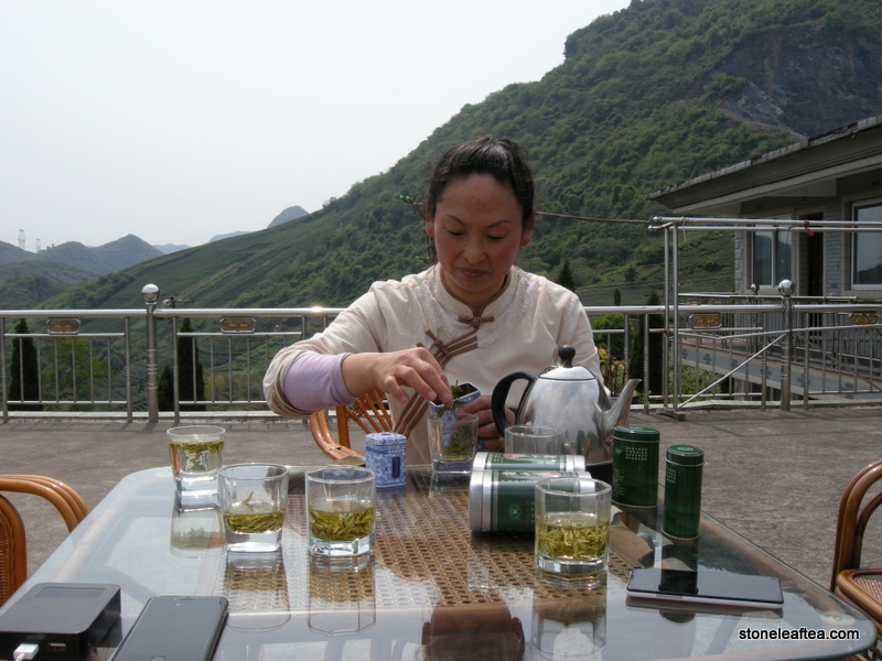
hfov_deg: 52.6
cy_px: 330
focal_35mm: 35
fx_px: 892
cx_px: 441
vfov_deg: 40.7
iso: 64
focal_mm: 7.5
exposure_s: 1/298
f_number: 6.1
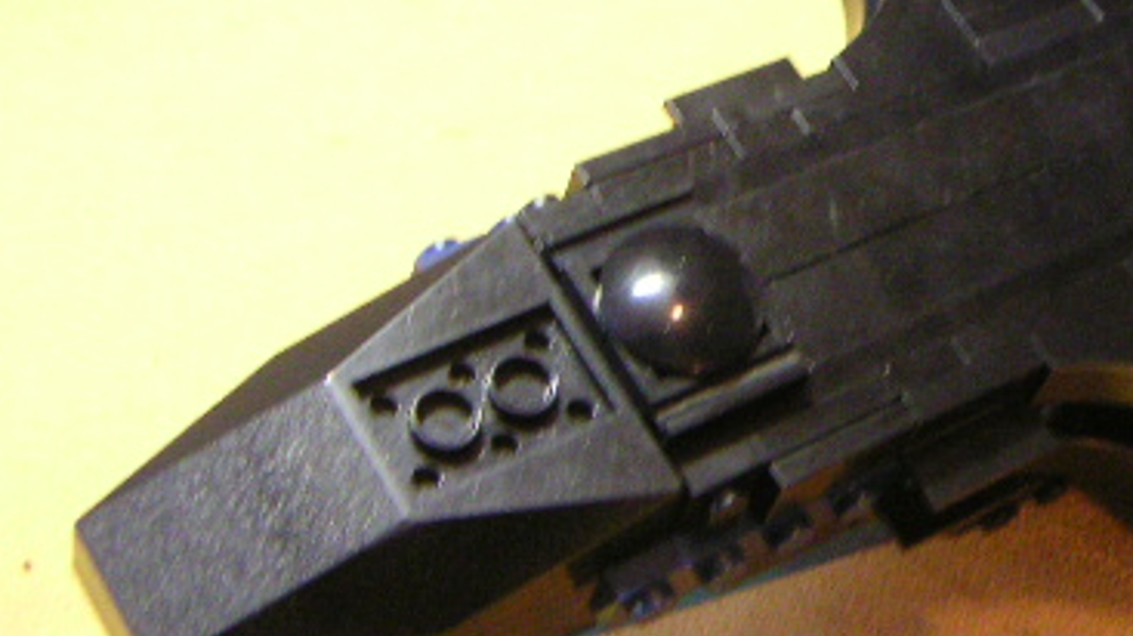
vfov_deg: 15.8
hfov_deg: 27.4
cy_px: 219
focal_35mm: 76
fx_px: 2282
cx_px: 892
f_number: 2.9
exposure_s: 1/20
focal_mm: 5.3
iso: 400
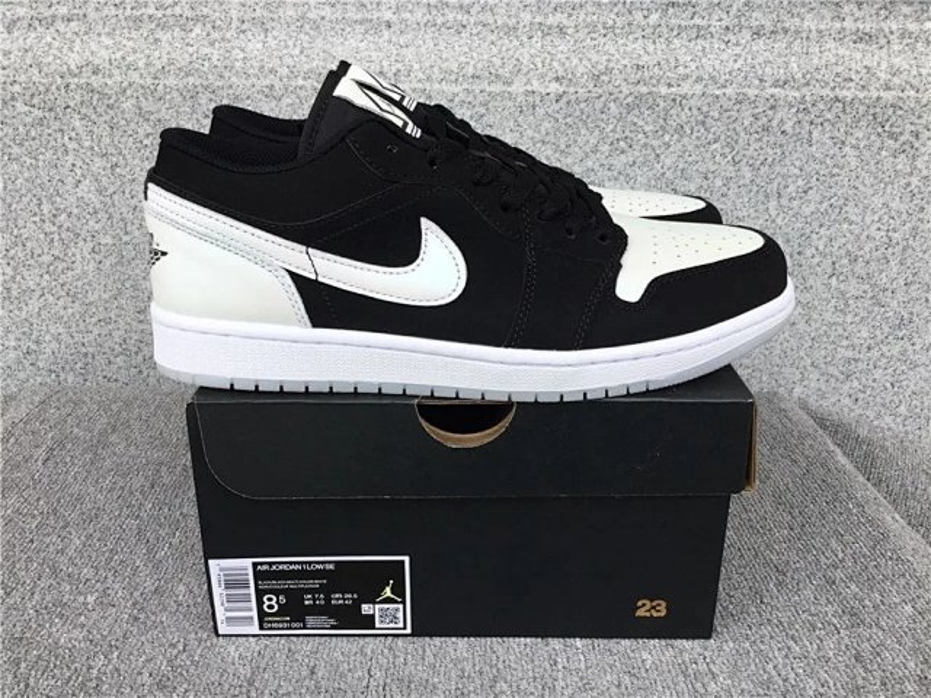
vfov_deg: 45.4
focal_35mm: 31
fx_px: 834
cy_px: 349
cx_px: 466
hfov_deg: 58.4
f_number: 2.4
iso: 25
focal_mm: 3.3
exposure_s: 1/309
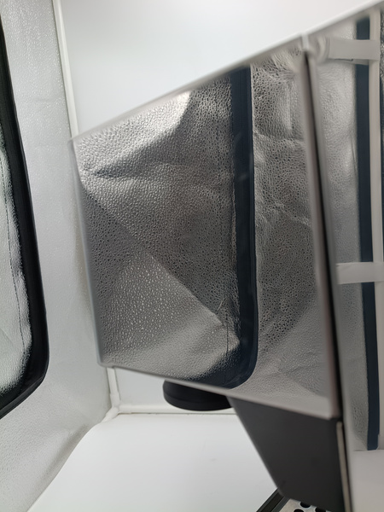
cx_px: 192
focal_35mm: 26
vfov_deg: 67.3
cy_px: 256
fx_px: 385
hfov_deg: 53.1
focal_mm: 4.81
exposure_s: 1/135
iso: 143
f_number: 1.8
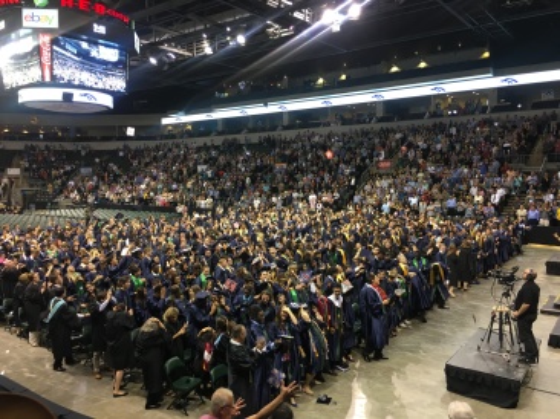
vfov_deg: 48.2
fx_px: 469
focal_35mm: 29
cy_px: 210
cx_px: 280
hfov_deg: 61.7
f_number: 2.2
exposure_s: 1/30
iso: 64
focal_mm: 4.15
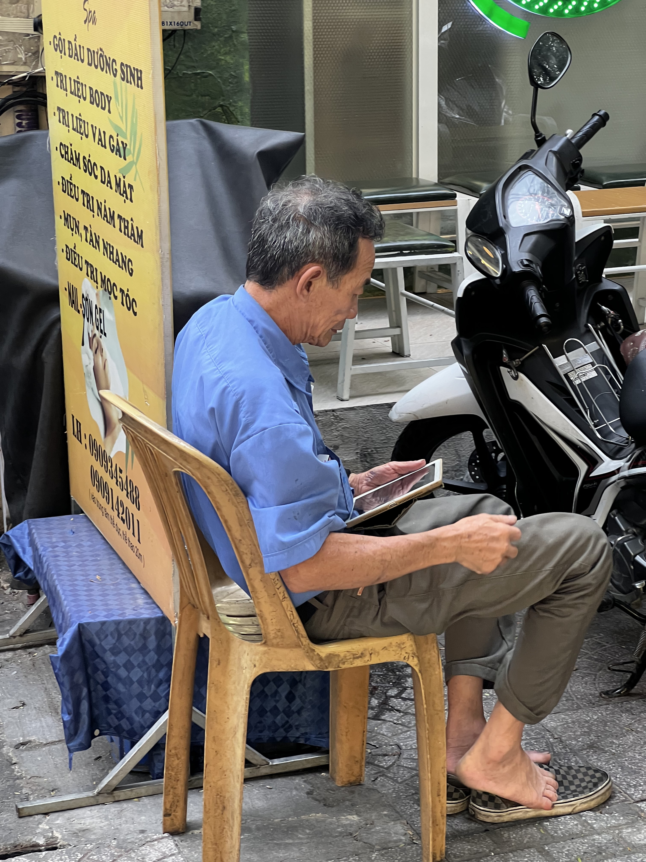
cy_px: 431
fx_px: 1916
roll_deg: +1.4
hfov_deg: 19.1
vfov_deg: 25.3
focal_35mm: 77
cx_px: 323
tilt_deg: -13.1
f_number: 2.8
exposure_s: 1/99
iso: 160
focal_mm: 9
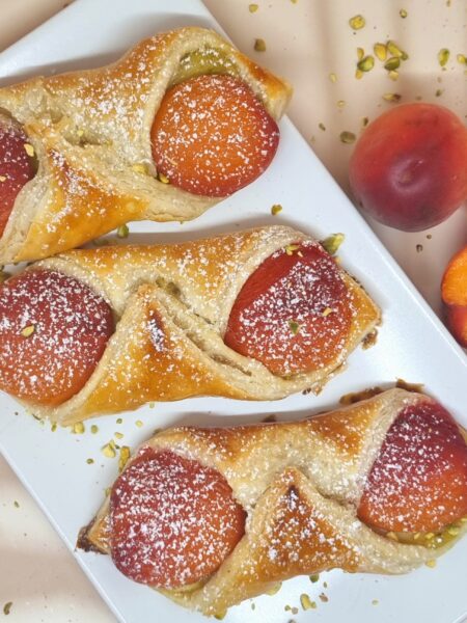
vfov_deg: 67.3
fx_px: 468
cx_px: 234
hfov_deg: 53.1
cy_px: 312
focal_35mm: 26
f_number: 1.8
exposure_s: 1/100
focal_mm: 5.4
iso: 64
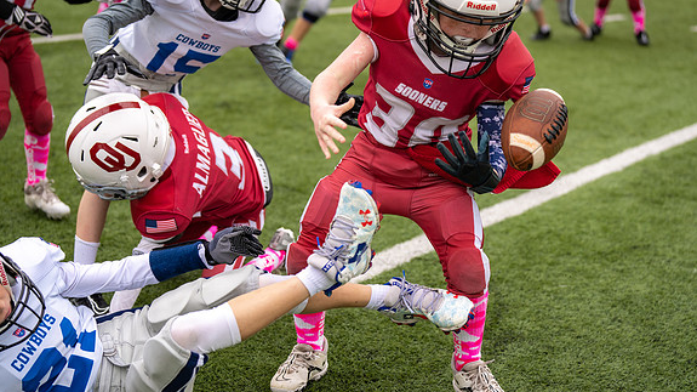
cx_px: 347
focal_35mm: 74
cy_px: 185
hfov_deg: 28.6
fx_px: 1367
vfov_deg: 16.3
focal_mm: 70
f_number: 2.8
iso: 160
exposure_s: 1/1250
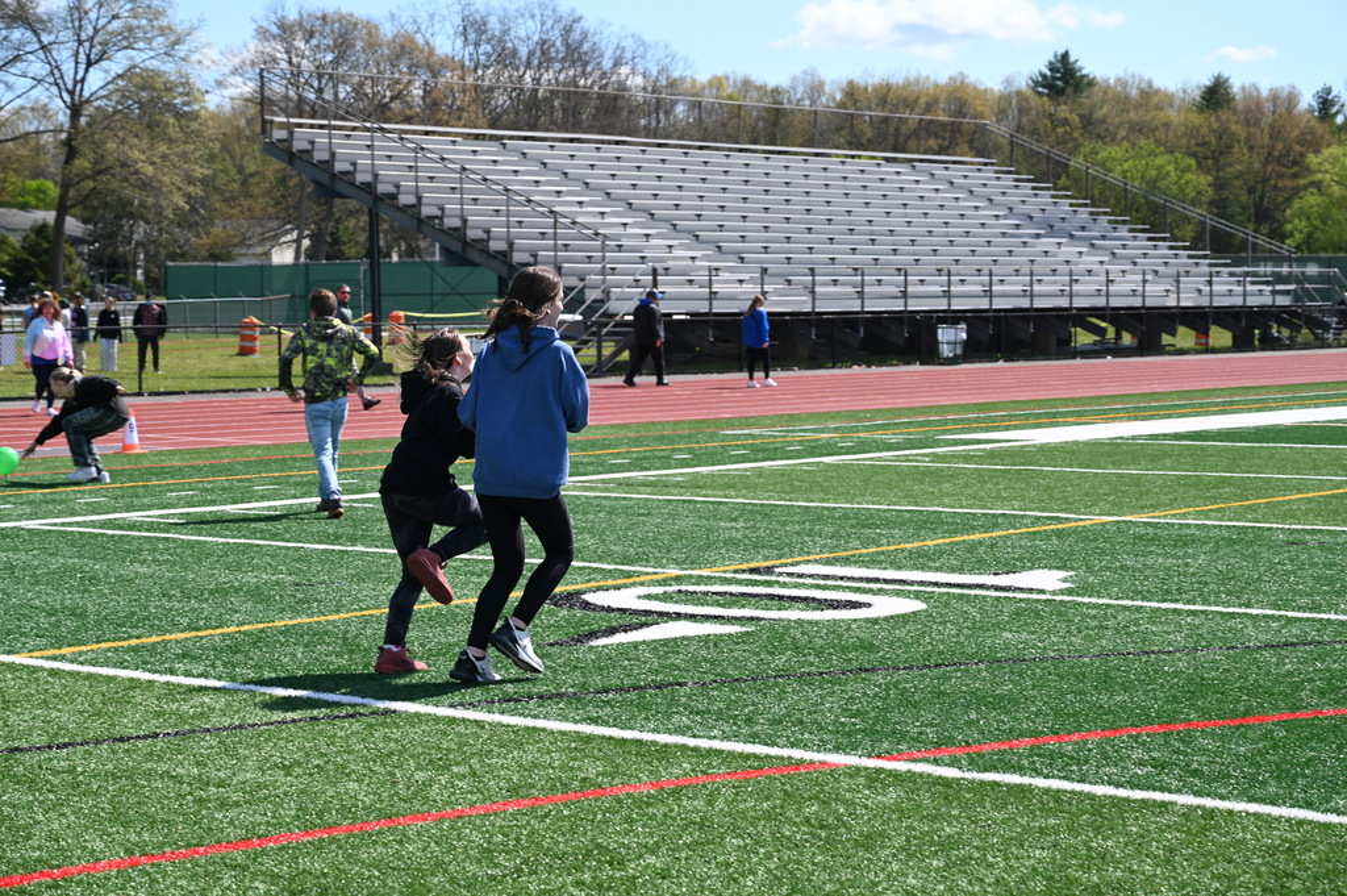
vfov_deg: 19.4
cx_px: 674
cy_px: 448
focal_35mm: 70
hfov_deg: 28.9
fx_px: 2617
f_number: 6.3
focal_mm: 70
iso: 100
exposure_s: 1/320
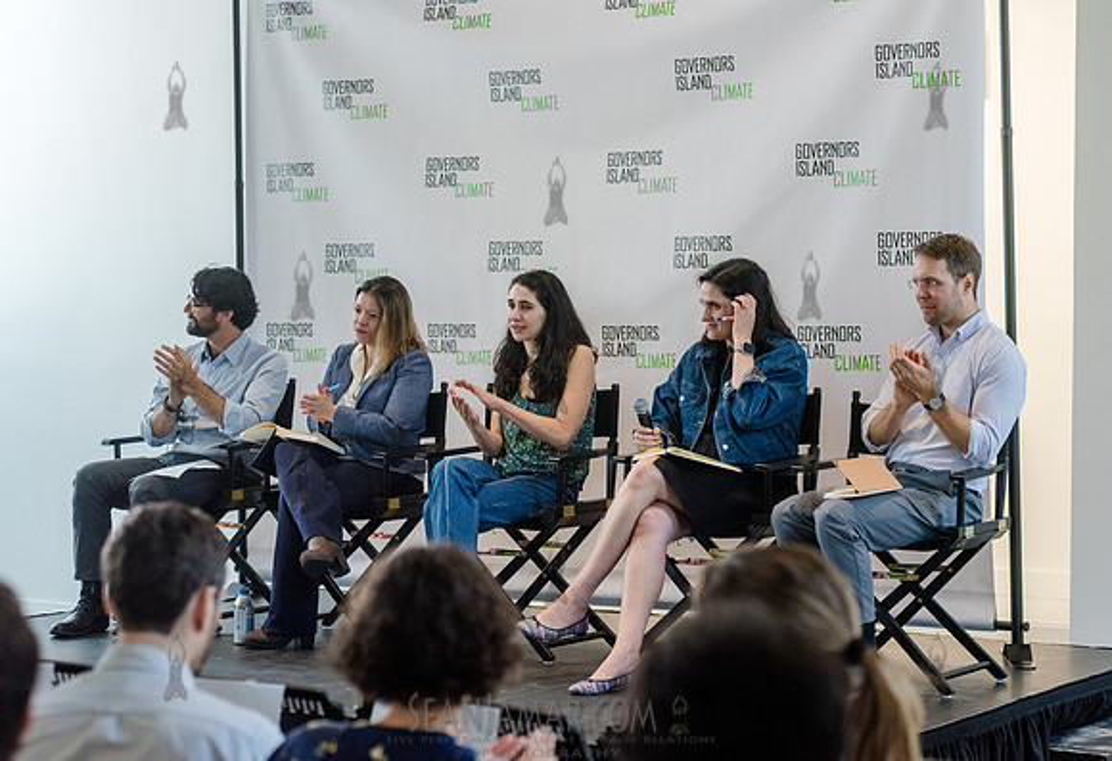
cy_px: 381
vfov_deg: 16.9
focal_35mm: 82
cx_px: 574
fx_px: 2563
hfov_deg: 24.5
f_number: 4
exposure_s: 1/320
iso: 4000
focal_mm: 80
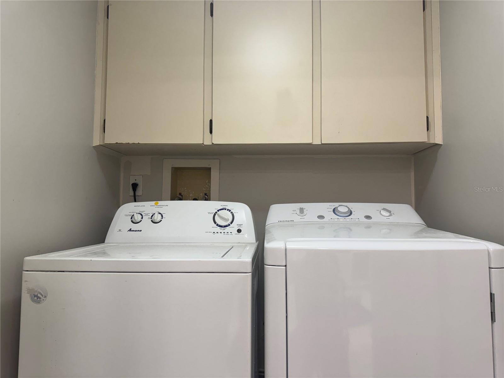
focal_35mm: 24
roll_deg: -0.6
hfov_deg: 71.6
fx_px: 349
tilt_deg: +3.6
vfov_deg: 56.8
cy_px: 189
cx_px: 252
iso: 200
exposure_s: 1/120
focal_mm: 6.76
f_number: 1.78
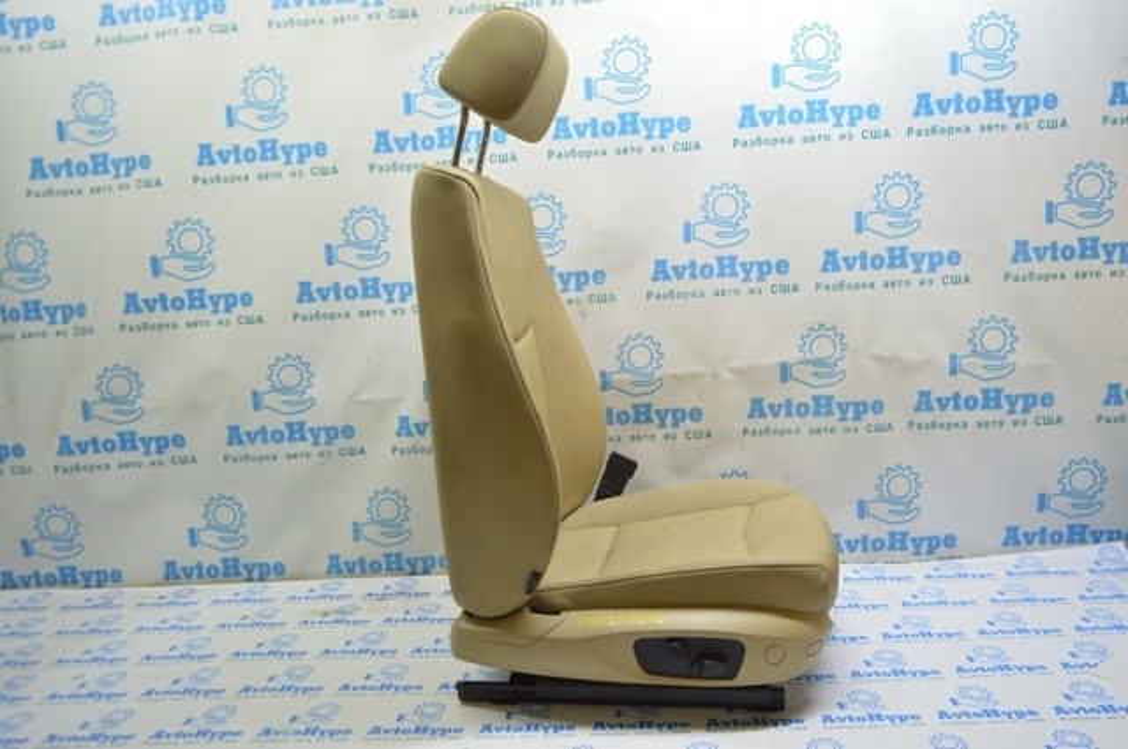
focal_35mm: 27
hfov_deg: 67.4
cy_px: 374
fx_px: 845
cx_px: 564
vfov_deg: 47.8
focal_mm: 18
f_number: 3.5
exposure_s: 1/50
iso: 400
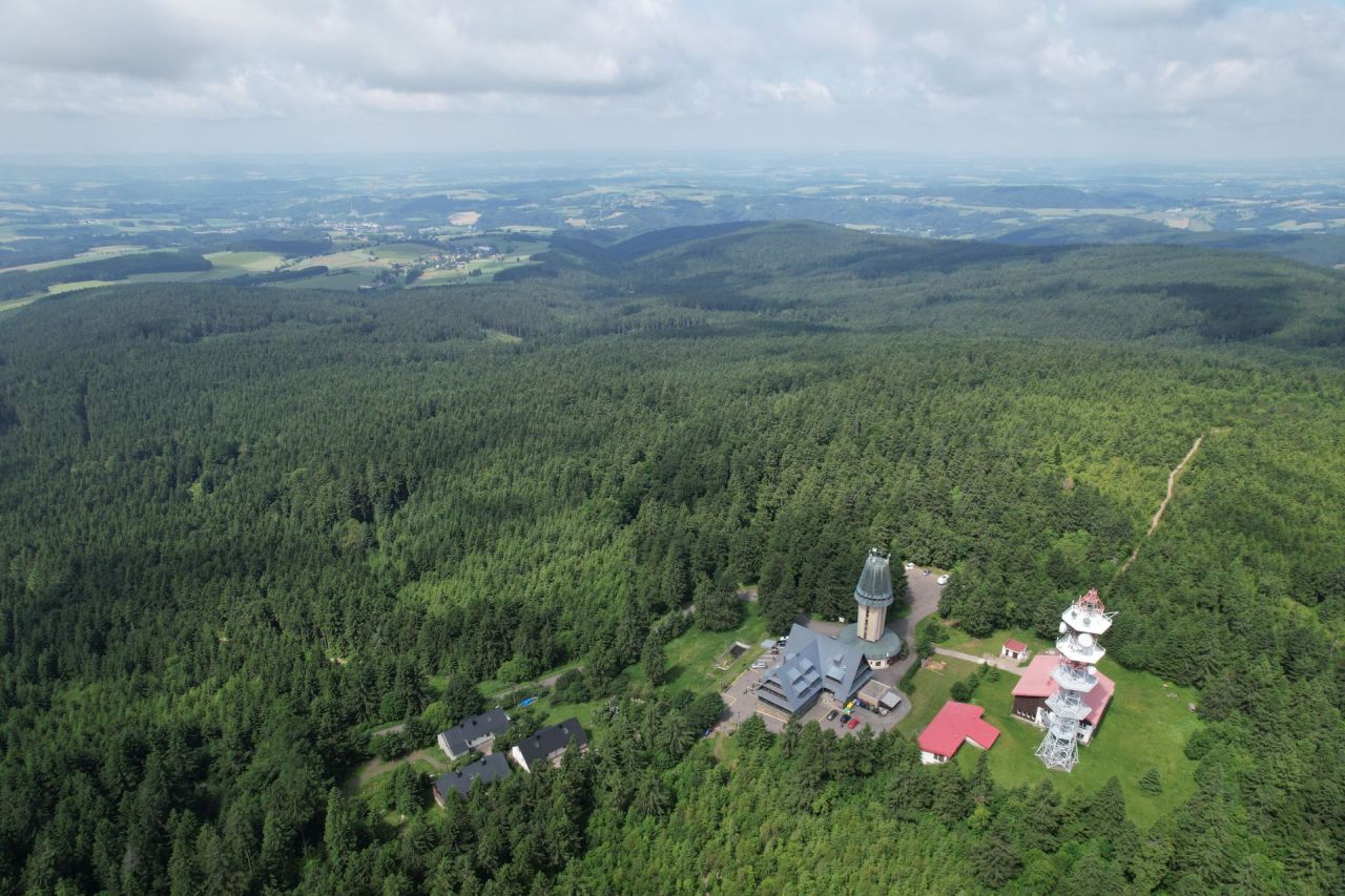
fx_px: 822
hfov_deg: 78.6
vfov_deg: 57.2
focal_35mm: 22
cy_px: 448
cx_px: 672
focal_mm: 8.38
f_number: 2.8
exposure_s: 1/1500
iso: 110
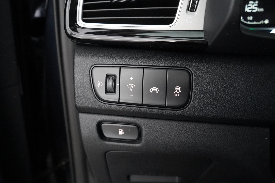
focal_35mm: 28
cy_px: 92
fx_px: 214
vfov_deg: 46.4
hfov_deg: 65.5
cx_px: 138
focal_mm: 28
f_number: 5
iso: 12800
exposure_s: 1/40
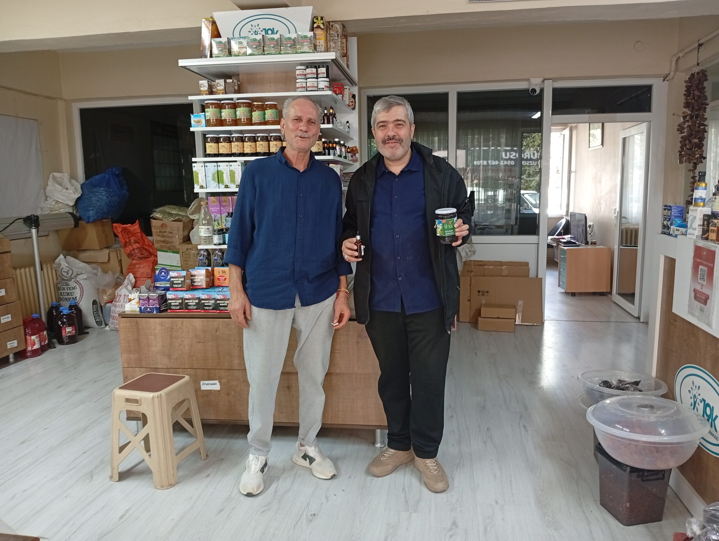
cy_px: 270
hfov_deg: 65.2
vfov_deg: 51.5
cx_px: 360
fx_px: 562
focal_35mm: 27
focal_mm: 3.98
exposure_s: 1/50
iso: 227
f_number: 1.8
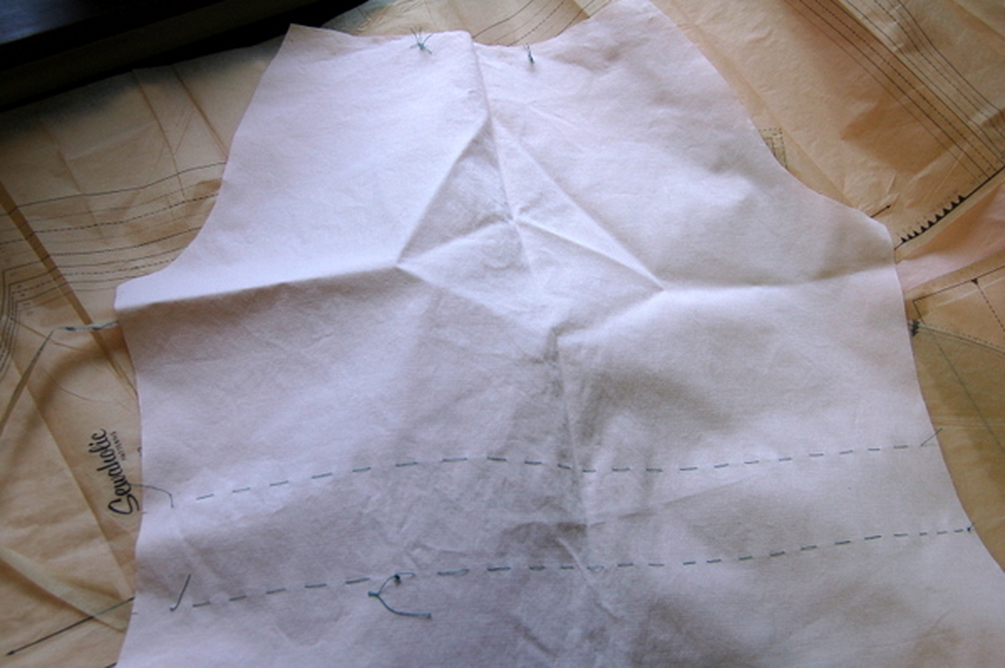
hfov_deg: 53.2
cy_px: 334
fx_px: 1004
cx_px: 502
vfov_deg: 36.8
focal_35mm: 36
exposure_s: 1/125
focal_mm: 24
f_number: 5.6
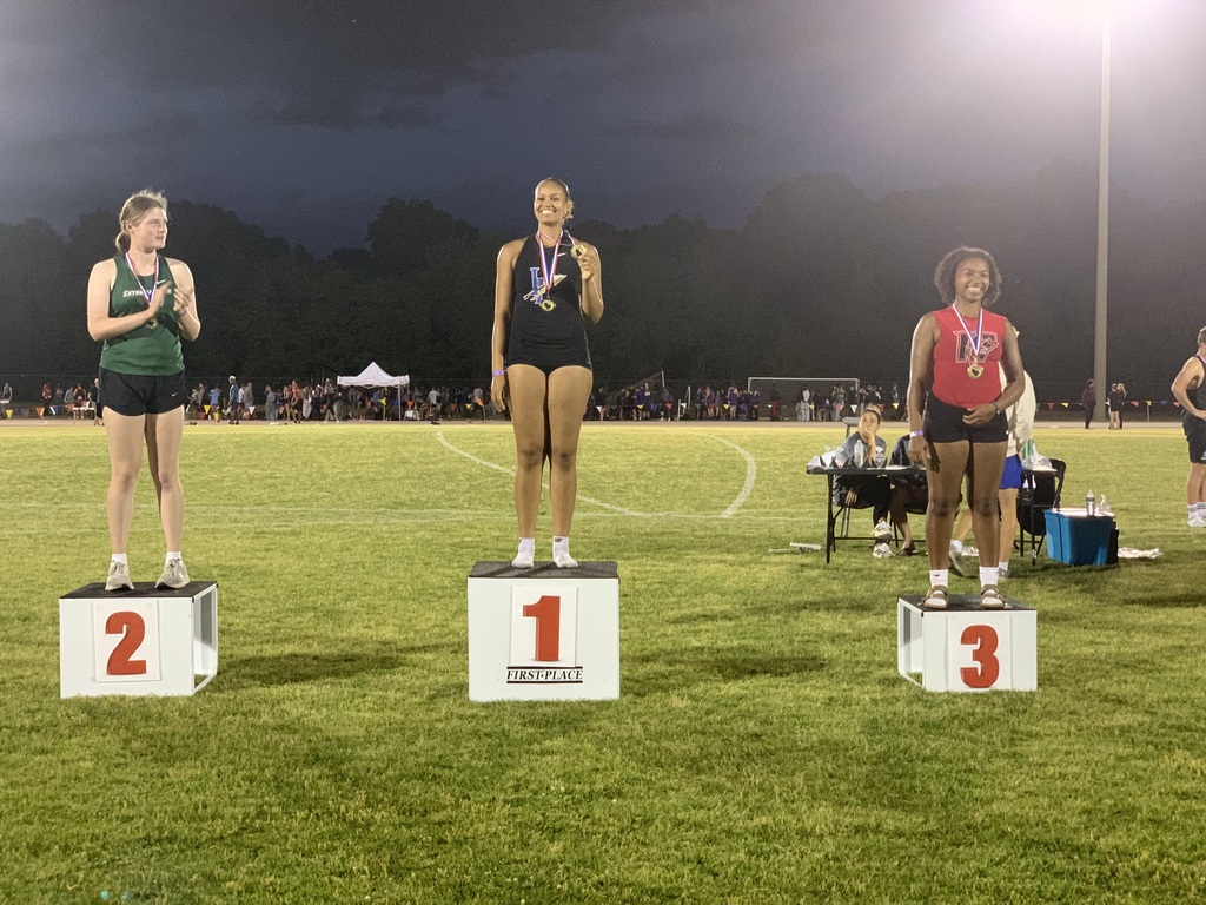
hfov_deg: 36.8
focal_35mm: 52
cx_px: 603
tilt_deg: -1.5
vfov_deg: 28.0
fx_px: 1812
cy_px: 452
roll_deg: -0.3
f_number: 2.4
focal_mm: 6
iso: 250
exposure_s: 1/60
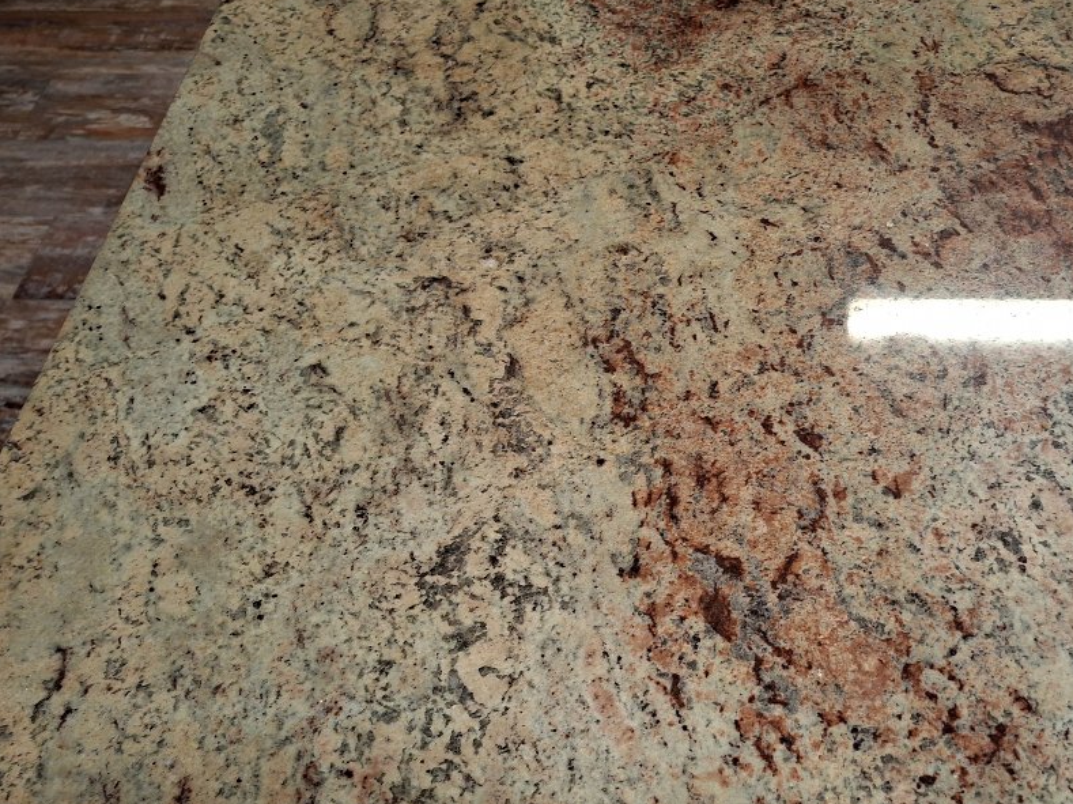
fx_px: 1084
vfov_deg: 40.5
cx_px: 749
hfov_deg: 51.3
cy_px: 475
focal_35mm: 35
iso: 320
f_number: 1.8
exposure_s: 1/50
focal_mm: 5.54
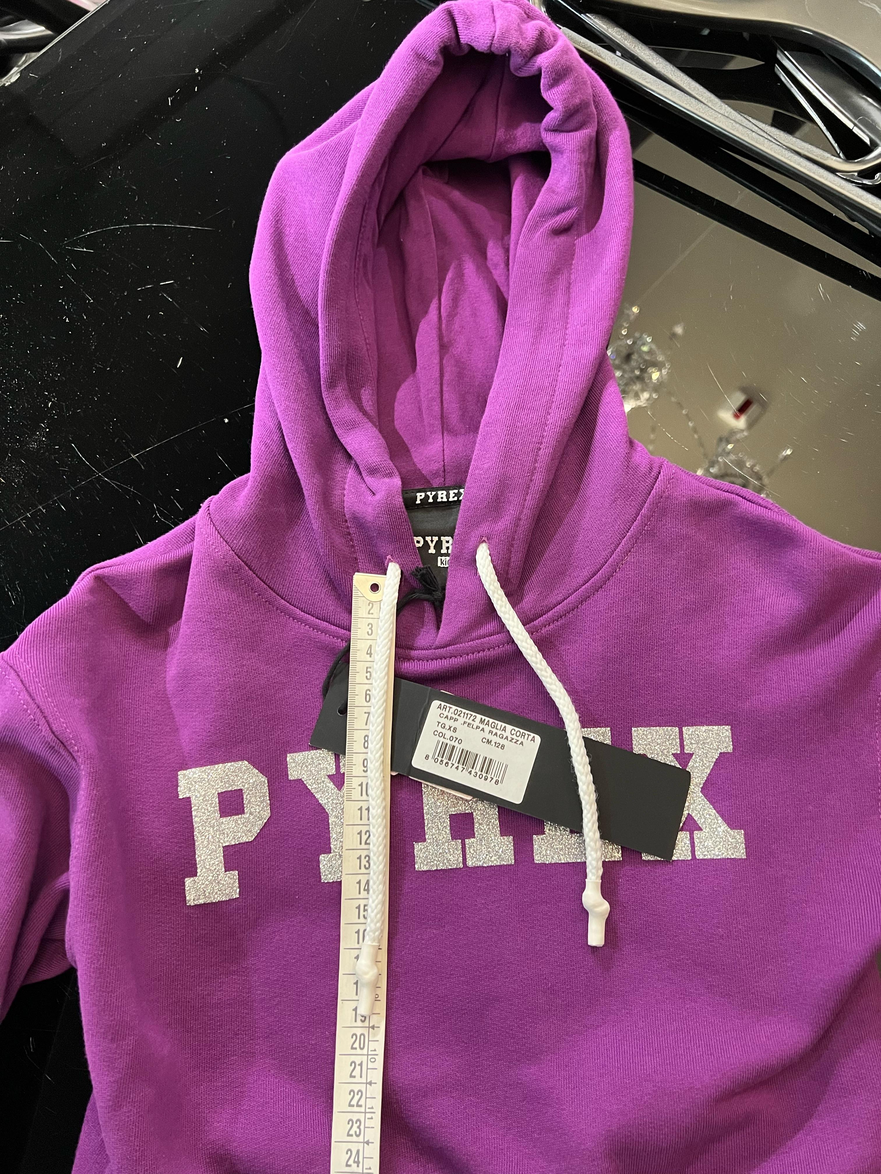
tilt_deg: -75.3
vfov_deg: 67.3
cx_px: 440
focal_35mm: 26
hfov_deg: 53.1
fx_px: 882
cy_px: 587
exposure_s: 1/50
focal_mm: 5.7
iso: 500
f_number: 1.5
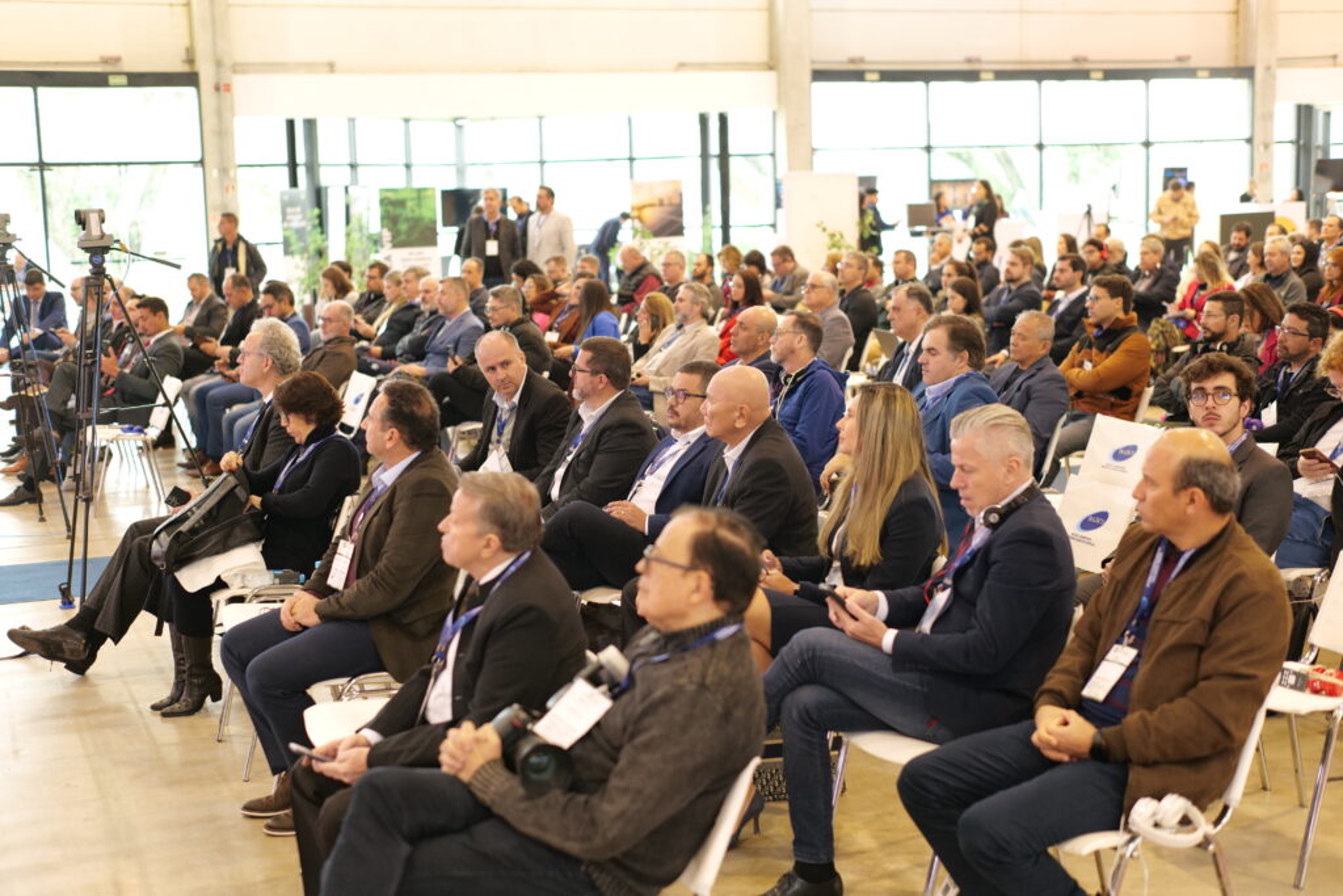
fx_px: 1865
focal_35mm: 50
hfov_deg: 39.6
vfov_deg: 27.0
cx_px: 672
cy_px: 448
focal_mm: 50
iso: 5000
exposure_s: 1/160
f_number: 2.2
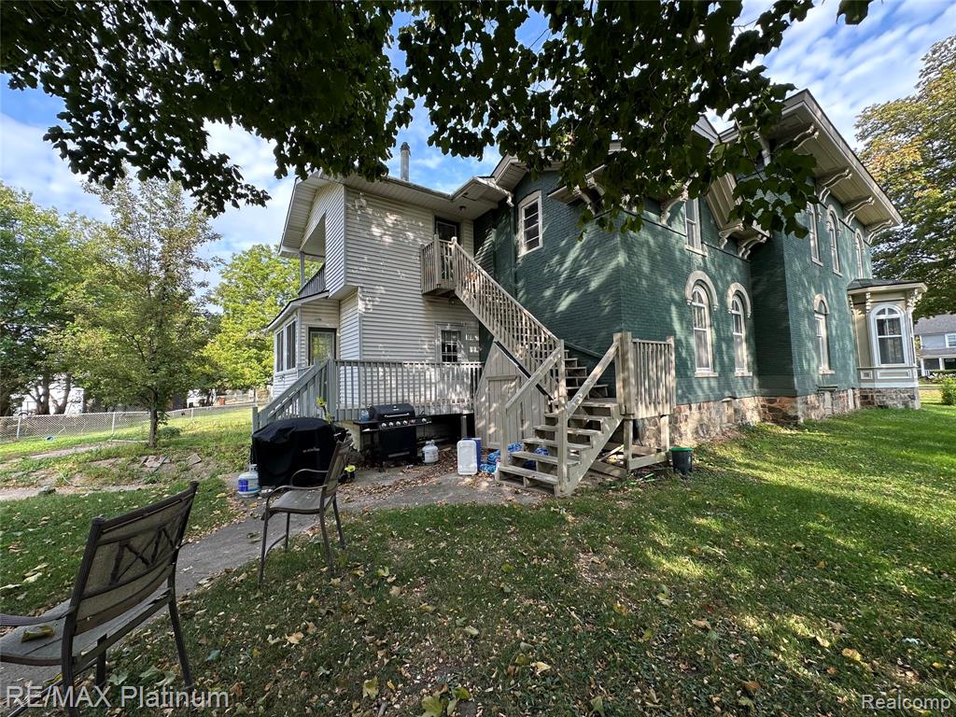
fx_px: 387
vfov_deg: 85.7
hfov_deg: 102.1
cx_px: 478
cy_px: 358
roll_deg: +1.3
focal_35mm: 14
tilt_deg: +4.0
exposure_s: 1/203
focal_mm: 2.22
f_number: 2.2
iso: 40
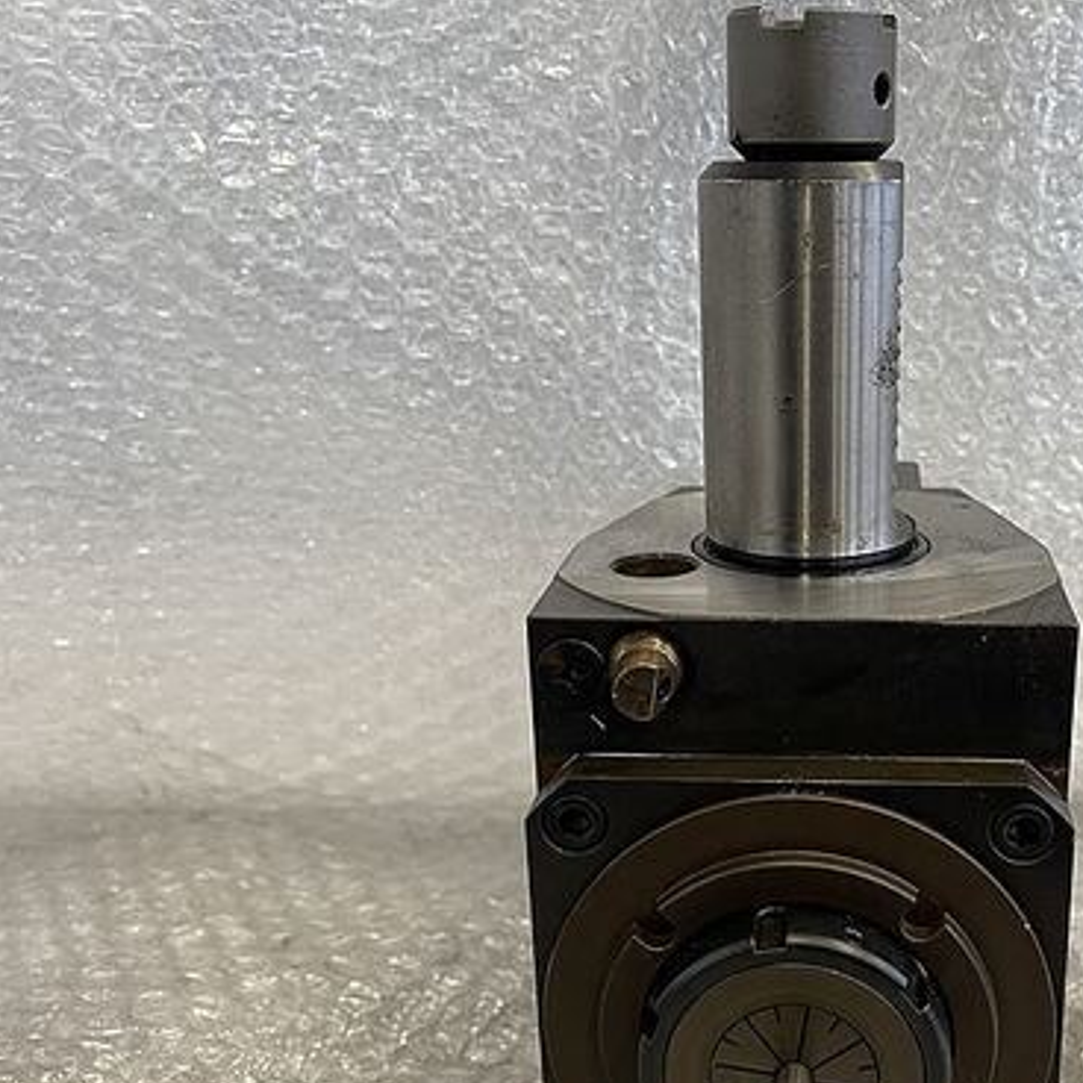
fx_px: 1416
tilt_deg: -18.7
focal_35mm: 40
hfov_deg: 40.8
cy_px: 653
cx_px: 798
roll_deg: -0.3
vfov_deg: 41.7
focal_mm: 5.1
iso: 125
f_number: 1.6
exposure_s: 1/79
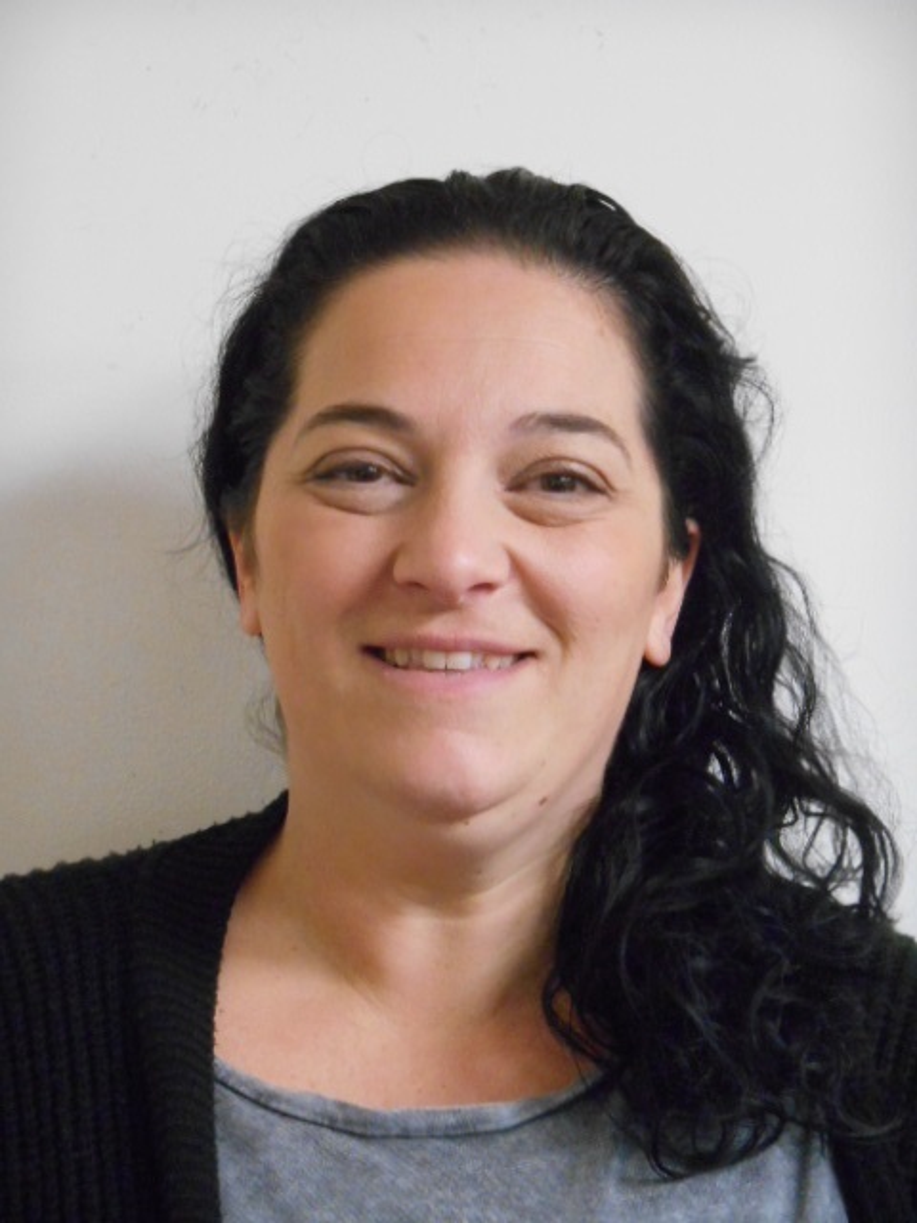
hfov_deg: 18.4
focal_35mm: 80
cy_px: 612
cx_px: 458
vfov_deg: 24.4
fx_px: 2826
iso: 800
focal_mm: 14.3
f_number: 4.7
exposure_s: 1/15
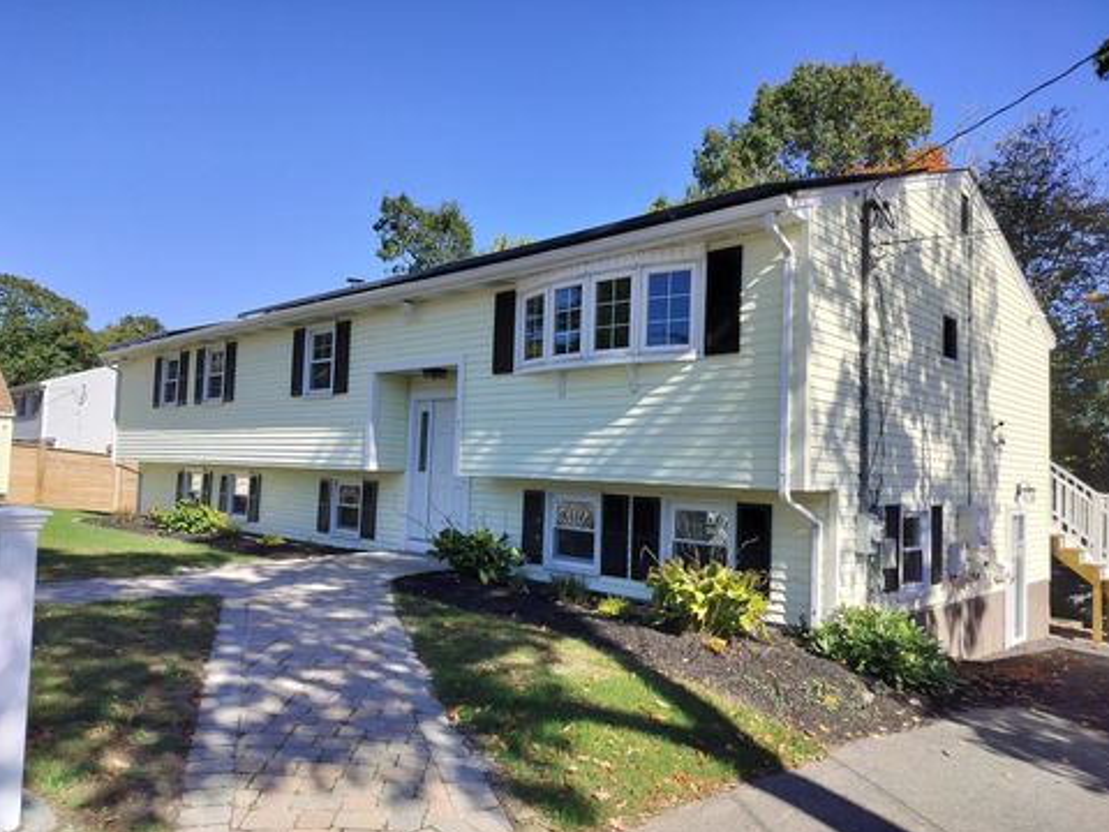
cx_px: 538
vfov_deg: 54.9
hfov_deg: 69.4
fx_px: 801
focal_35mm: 25
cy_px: 426
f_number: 1.7
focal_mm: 5.24
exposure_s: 1/1132
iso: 50
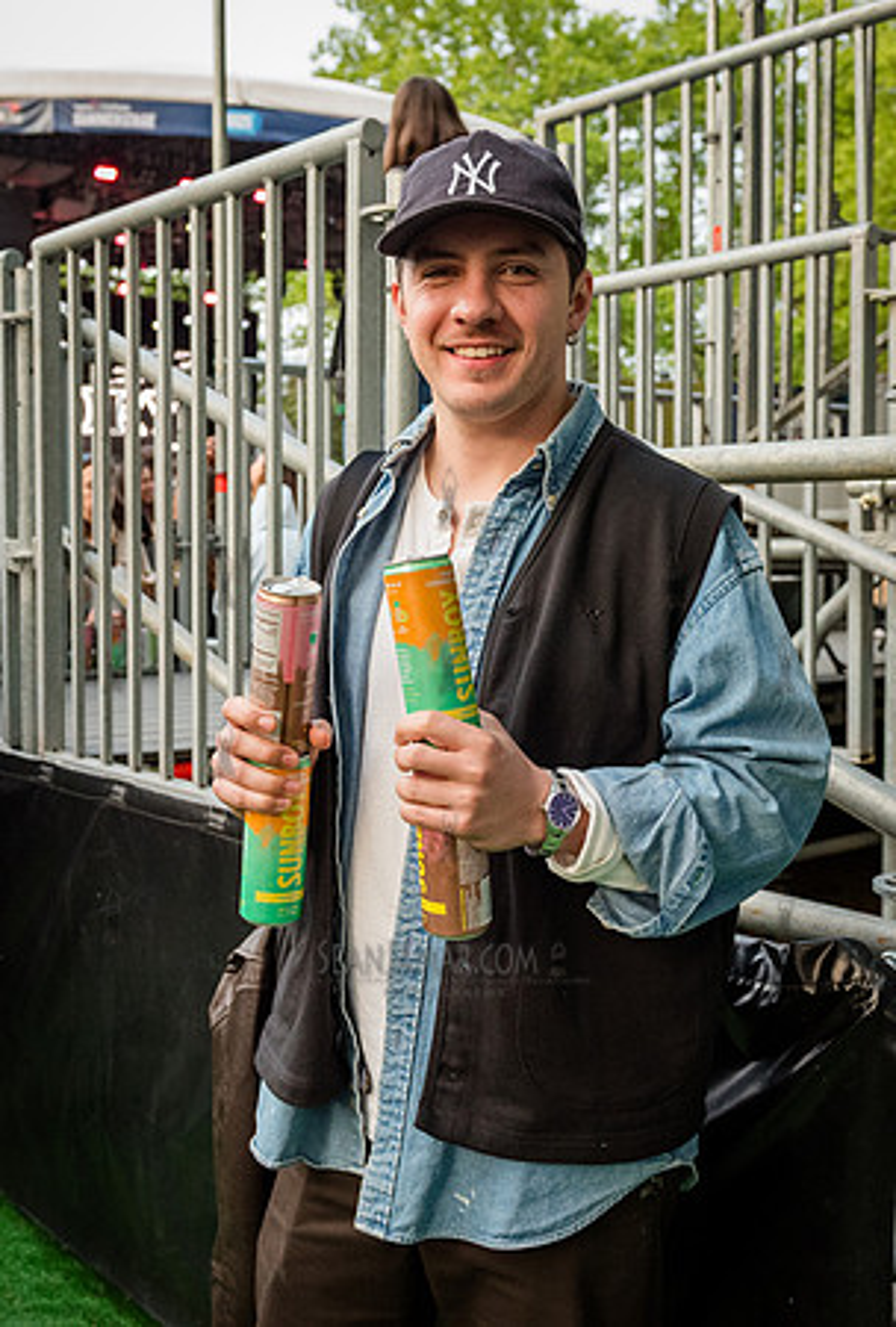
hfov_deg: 31.6
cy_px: 622
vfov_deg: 45.4
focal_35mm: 43
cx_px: 399
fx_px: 1584
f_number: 4
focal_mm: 27
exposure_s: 1/250
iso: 2000
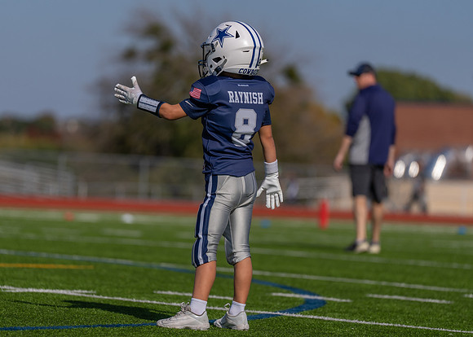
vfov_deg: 6.3
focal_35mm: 227
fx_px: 3051
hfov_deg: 8.9
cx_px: 211
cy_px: 175
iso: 160
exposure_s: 1/5000
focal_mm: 200
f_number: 3.2
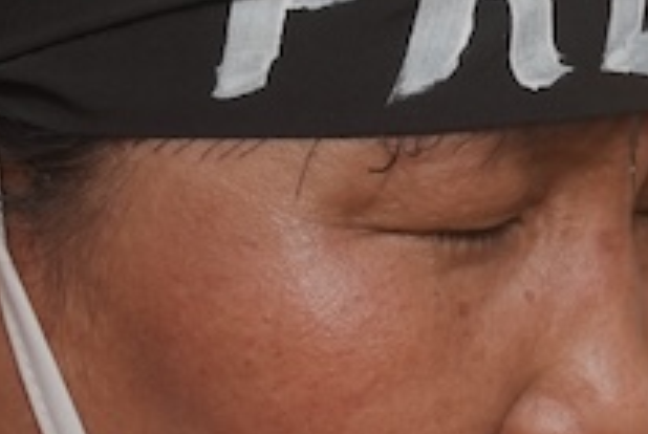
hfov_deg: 5.0
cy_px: 915
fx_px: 7336
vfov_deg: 3.4
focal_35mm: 407
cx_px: 1063
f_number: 4
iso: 400
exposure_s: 1/3200
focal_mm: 70
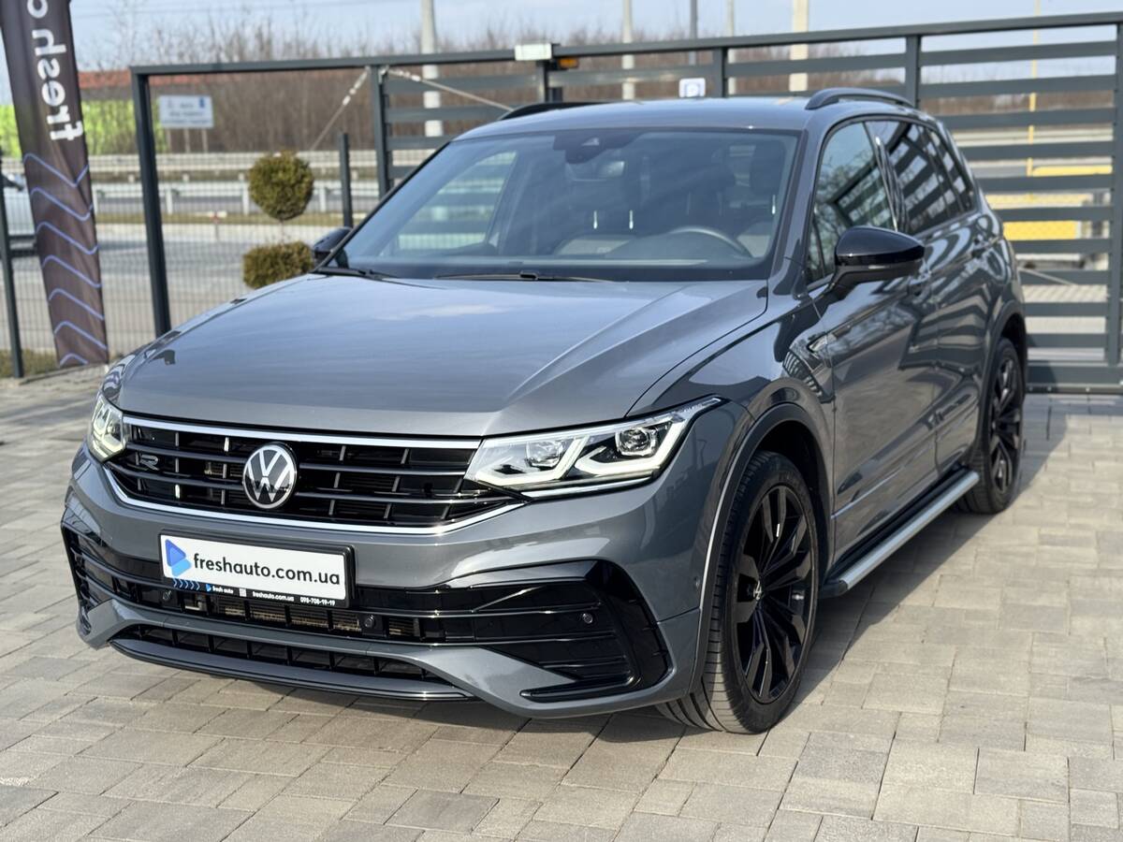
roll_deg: +2.4
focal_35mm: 48
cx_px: 562
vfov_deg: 30.3
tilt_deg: -10.9
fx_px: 1557
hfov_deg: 39.7
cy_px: 421
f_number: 1.78
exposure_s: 1/1818
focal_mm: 6.76
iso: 64
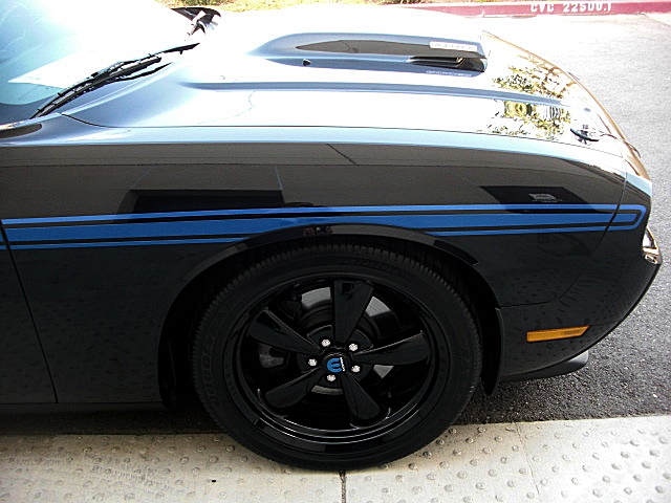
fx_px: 698
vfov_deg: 39.7
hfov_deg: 51.4
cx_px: 336
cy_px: 252
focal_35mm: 36
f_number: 2.8
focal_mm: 6.3
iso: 100
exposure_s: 1/80
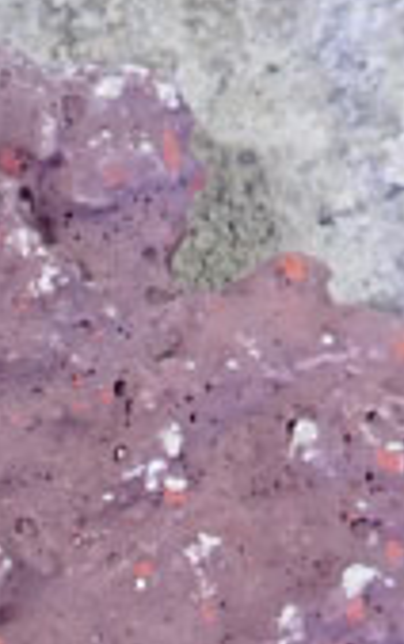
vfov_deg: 21.3
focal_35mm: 94
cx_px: -309
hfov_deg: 12.8
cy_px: 652
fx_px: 1652
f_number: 2
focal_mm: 4.5
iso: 200
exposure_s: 1/40
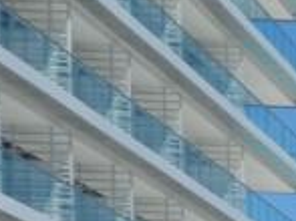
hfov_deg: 8.6
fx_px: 1666
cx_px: 856
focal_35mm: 195
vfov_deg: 6.8
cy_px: 691
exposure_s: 1/180
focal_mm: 4.9
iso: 80
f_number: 8.8
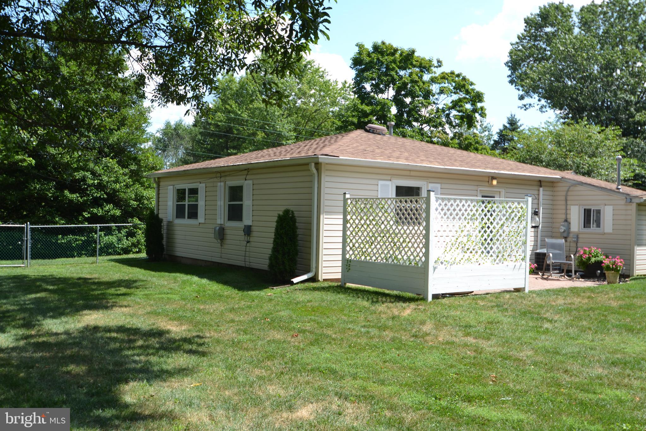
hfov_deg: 53.1
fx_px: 646
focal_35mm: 36
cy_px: 216
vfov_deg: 36.9
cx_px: 323
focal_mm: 24
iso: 100
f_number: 6.3
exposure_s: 1/200
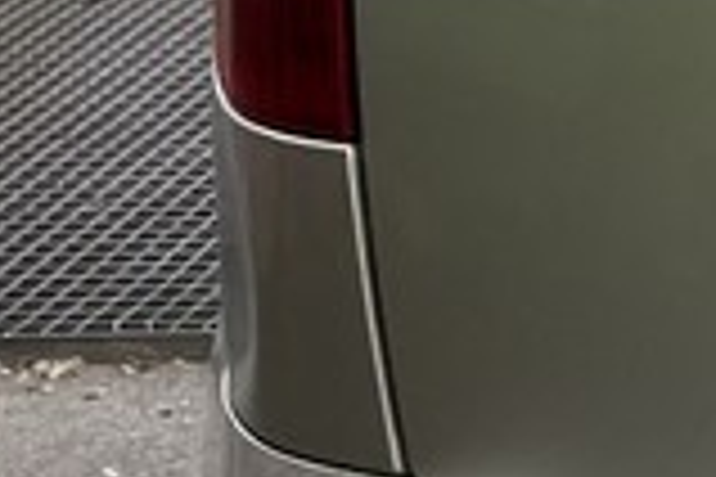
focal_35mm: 174
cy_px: 18
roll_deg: -2.3
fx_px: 3460
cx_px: 1666
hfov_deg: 10.4
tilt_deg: -18.5
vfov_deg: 7.9
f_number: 1.5
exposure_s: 1/827
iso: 50
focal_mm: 5.7
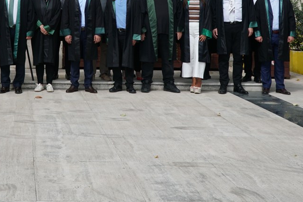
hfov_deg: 25.5
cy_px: -18
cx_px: 62
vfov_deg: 16.9
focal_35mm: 78
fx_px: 659
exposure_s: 1/320
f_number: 5.6
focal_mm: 21
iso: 100
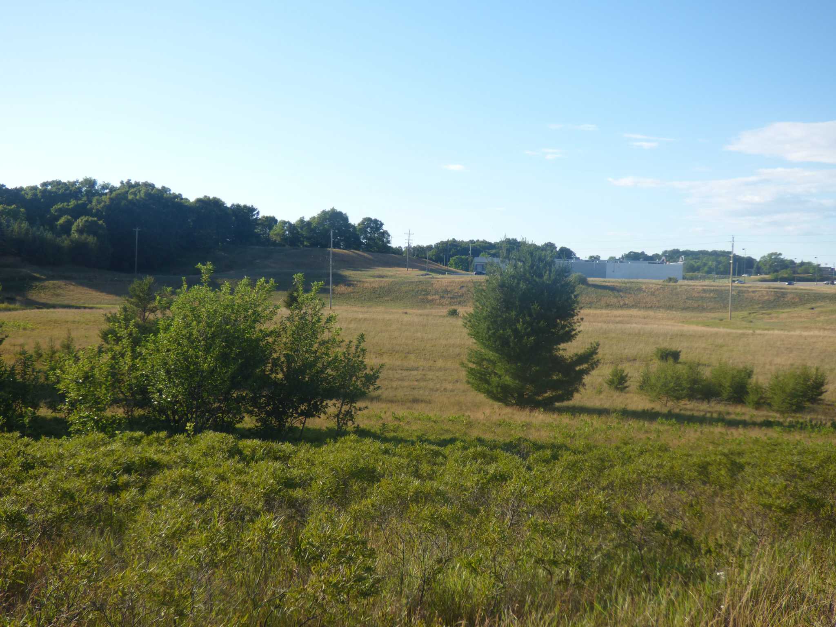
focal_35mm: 41
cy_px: 314
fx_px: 990
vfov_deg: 35.1
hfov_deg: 45.8
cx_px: 418
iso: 100
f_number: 3.6
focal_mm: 7.37
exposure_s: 1/640
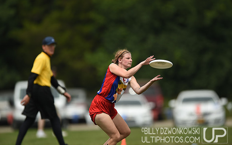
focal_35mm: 409
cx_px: 116
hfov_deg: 5.1
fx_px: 2587
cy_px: 70
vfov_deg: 3.2
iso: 100
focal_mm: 400
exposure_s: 1/2500
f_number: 2.8
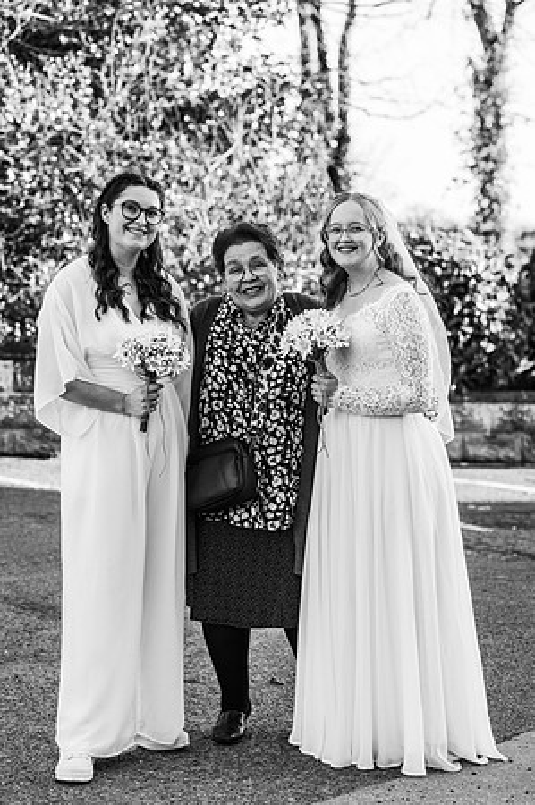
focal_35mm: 85
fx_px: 1899
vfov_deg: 23.9
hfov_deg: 16.0
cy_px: 402
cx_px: 268
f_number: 4
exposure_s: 1/800
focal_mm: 85
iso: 100
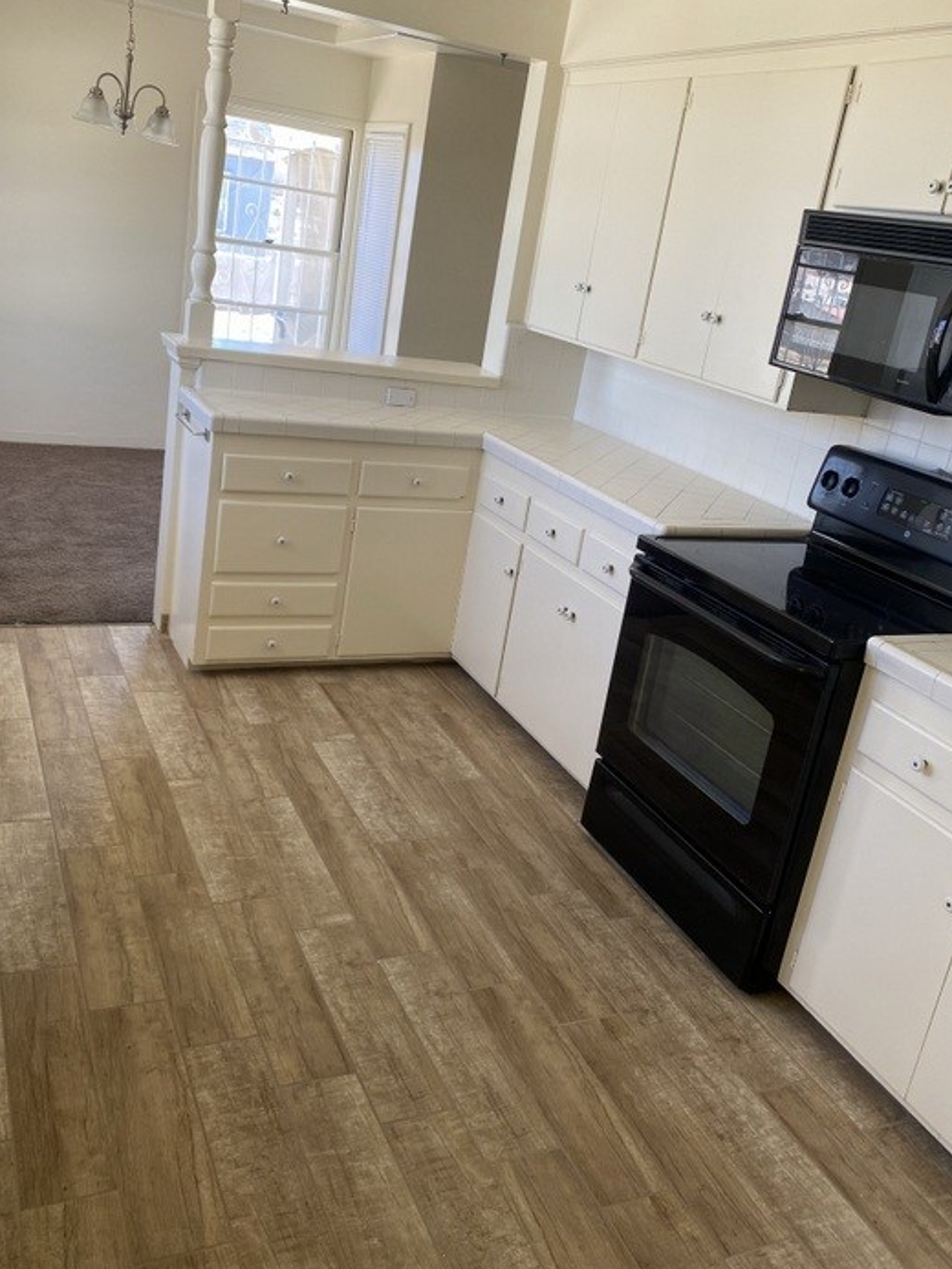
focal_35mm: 30
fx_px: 1100
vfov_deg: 59.9
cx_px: 471
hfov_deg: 46.8
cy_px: 602
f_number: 1.8
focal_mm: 4.25
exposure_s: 1/122
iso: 50
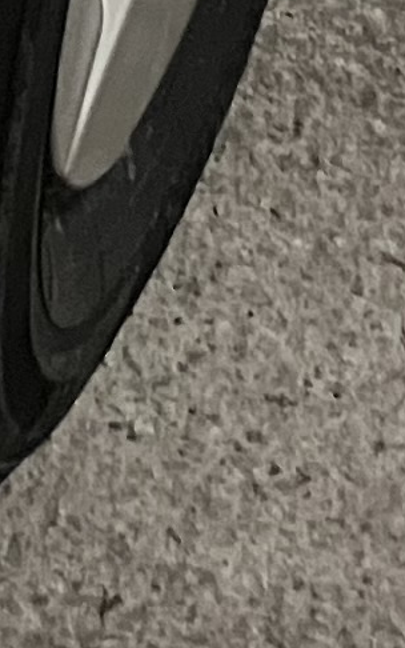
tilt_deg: -36.5
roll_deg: -6.4
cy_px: -748
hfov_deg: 5.3
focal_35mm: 246
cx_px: -258
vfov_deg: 8.0
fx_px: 4342
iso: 640
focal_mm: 3.99
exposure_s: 1/17
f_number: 1.8
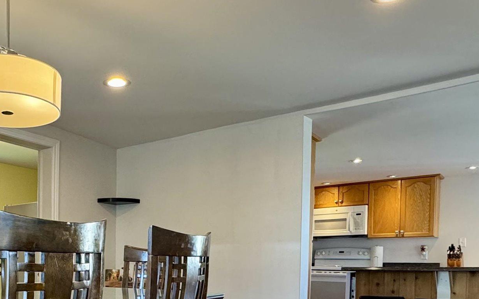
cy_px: 286
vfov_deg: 32.2
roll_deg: -0.6
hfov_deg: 49.9
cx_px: 103
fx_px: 483
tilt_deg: -1.4
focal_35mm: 37
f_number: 2.2
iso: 320
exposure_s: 1/120
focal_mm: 2.22
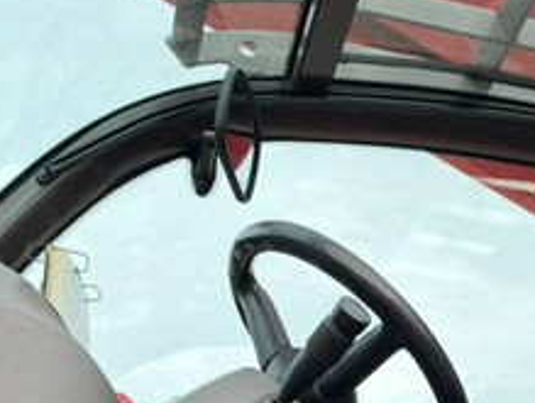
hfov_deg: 27.0
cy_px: 569
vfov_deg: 19.0
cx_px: 449
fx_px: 1084
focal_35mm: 70
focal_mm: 6.93
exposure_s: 1/906
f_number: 1.8
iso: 80
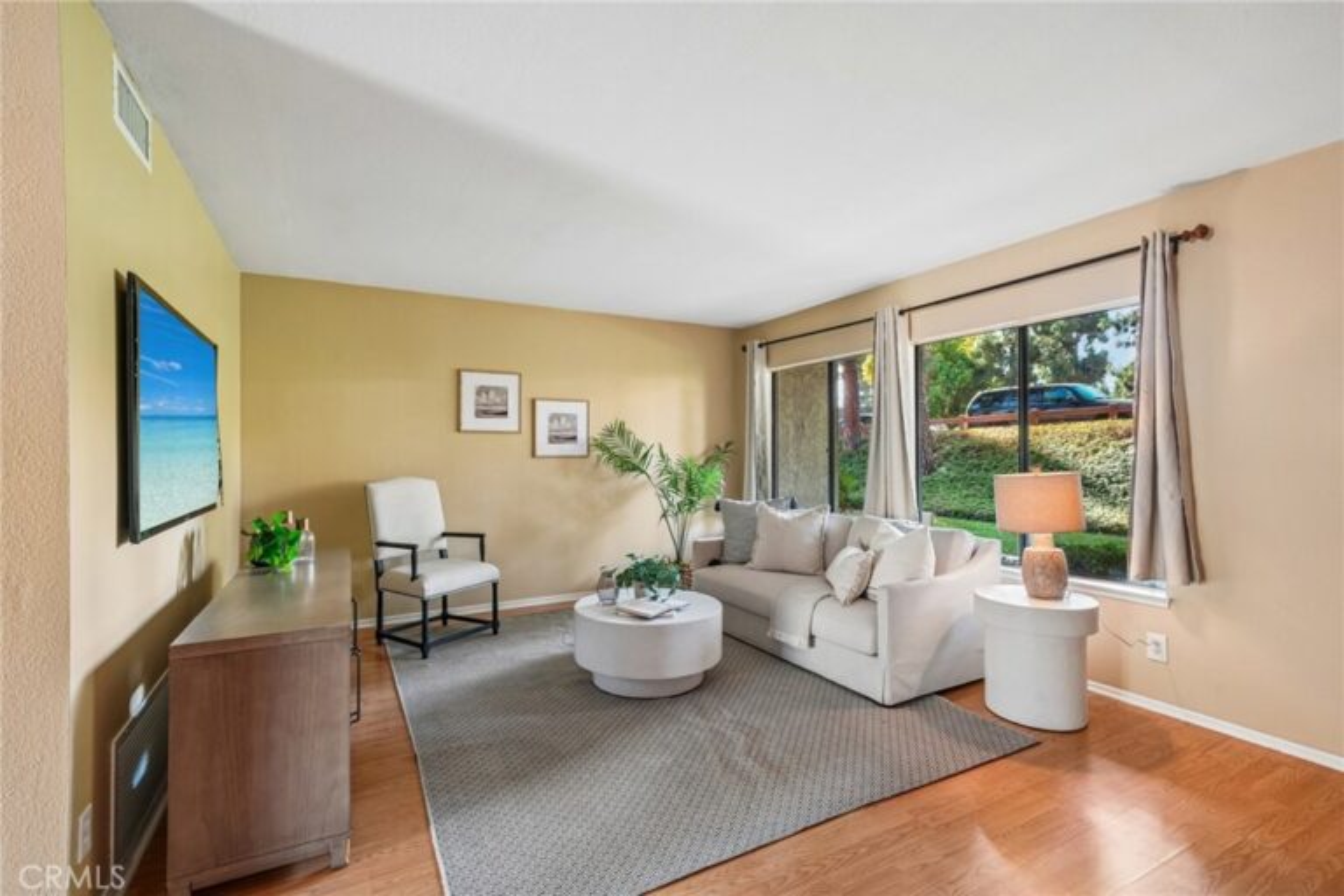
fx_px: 597
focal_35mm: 16
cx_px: 672
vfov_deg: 73.7
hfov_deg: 96.7
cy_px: 448
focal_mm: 16
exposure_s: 1/5
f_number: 8
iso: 400
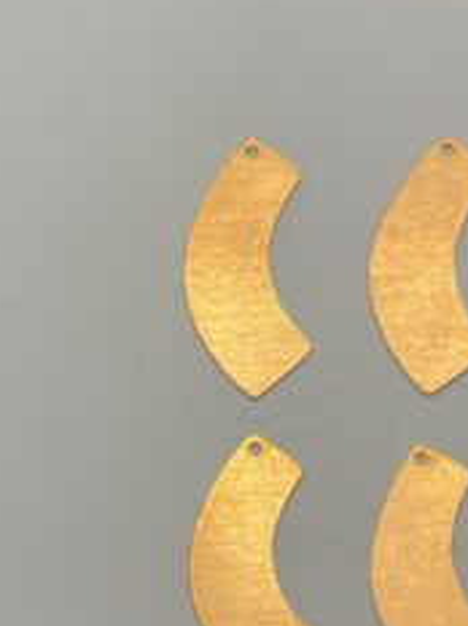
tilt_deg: -87.4
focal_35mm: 43
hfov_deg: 33.0
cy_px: 416
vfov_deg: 43.3
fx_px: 777
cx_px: 339
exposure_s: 1/446
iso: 32
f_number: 1.6
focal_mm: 5.1
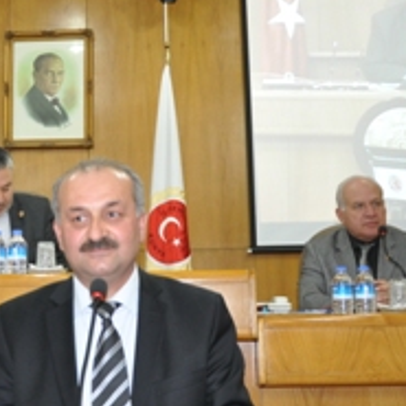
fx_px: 902
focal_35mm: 68
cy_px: 228
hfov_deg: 24.7
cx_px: 44
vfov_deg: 25.3
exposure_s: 1/13
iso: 800
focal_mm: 22
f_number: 4
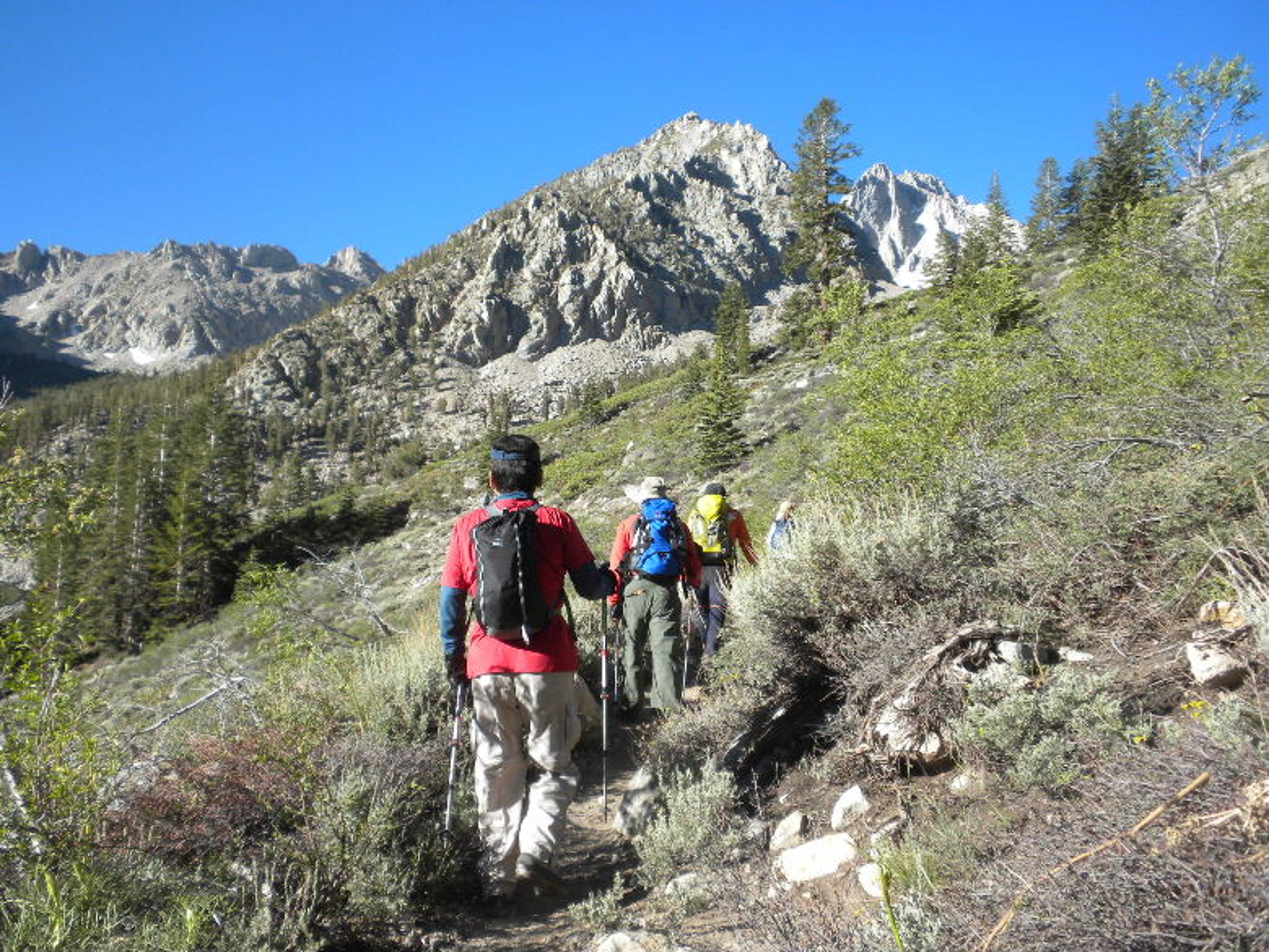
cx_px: 634
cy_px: 476
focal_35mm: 37
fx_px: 1356
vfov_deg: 38.7
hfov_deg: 50.1
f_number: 3.5
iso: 101
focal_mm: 6.6
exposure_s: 1/527
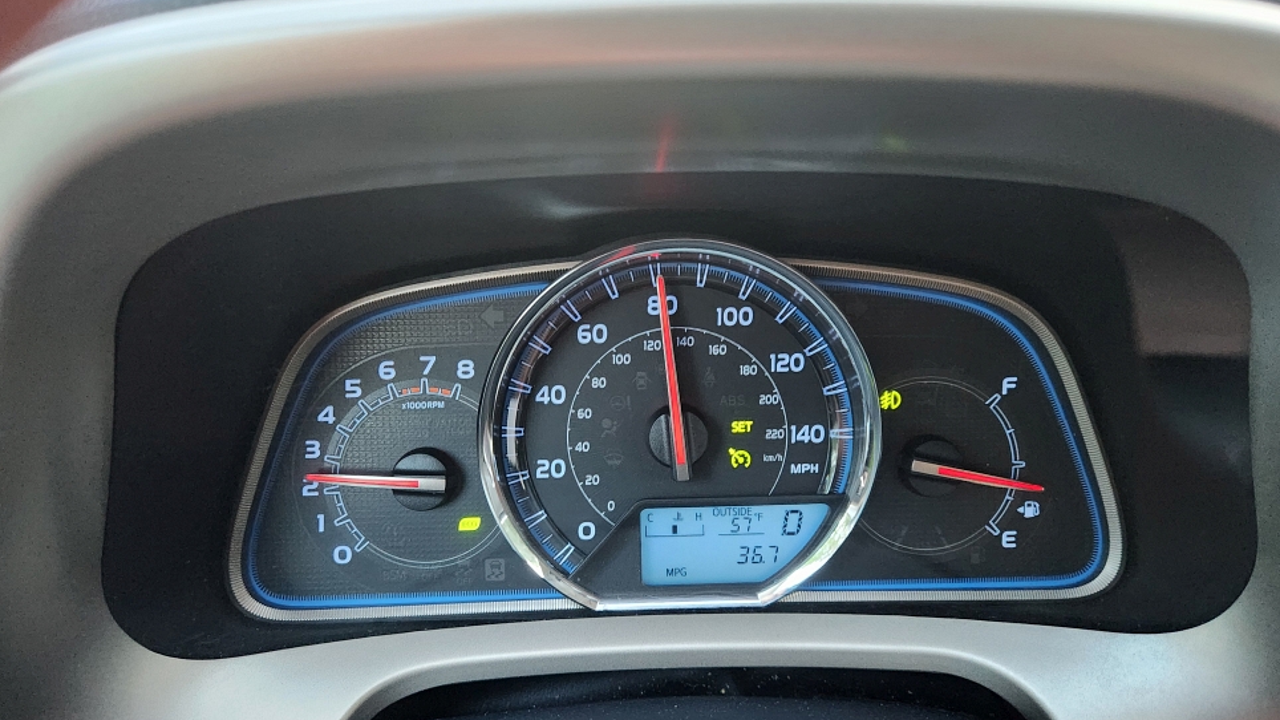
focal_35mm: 26
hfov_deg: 71.9
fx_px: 882
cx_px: 648
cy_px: 385
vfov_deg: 44.3
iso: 1000
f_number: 1.8
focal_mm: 5.4
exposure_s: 1/120
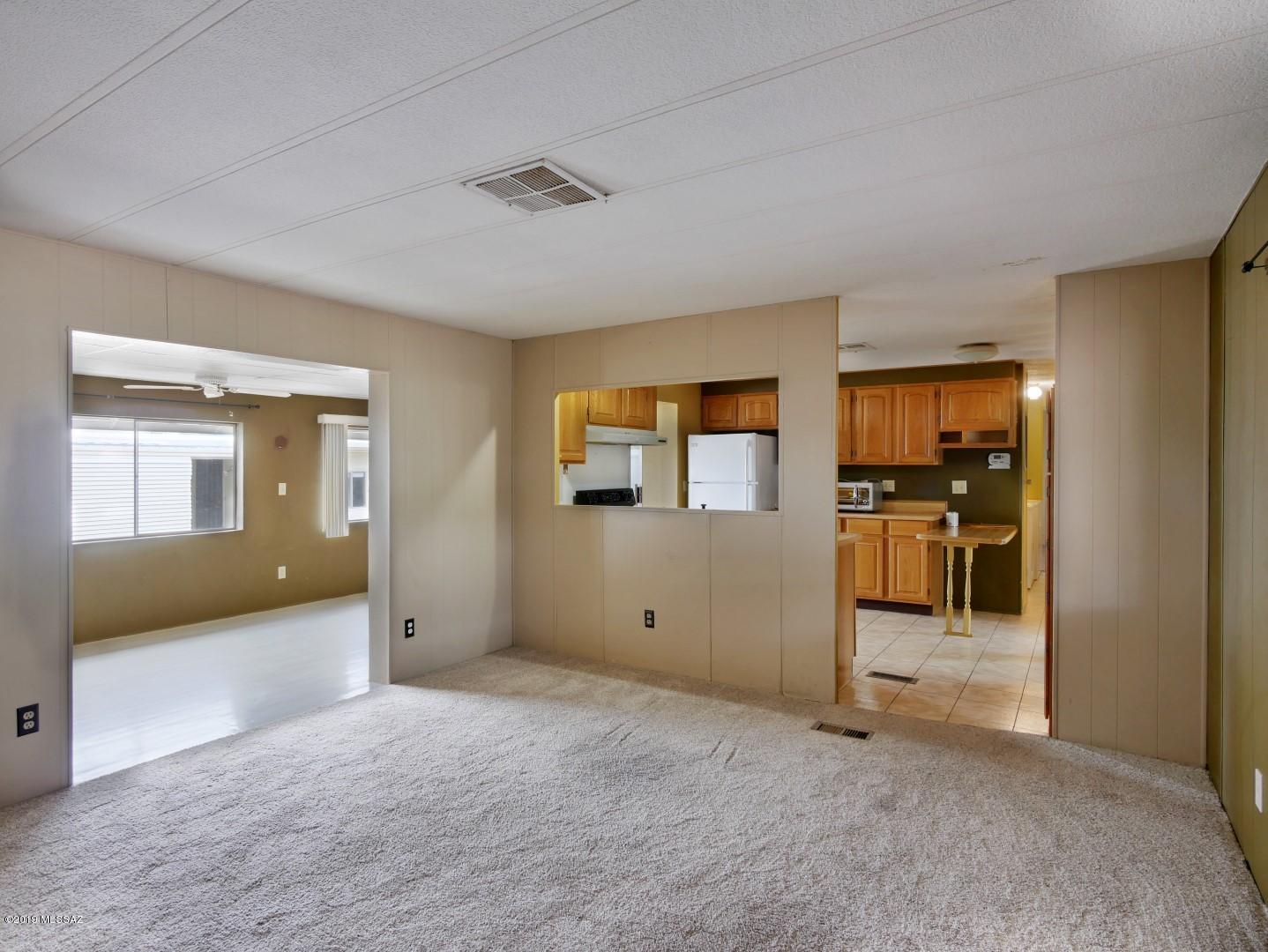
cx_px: 634
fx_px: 660
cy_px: 476
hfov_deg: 87.7
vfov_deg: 71.6
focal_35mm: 18
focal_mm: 9
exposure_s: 1/2.5
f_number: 6.3
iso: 200
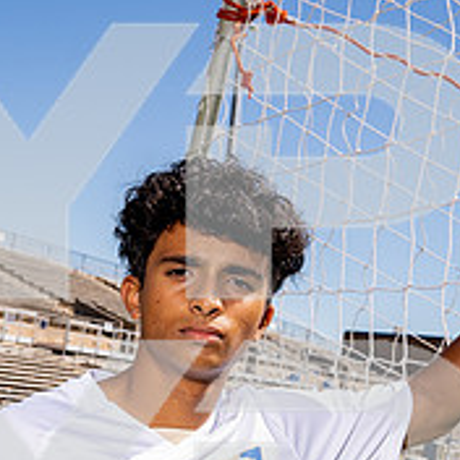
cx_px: 144
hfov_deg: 19.9
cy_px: 480
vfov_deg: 19.3
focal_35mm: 87
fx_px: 1308
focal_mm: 31
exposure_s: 1/250
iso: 100
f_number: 8
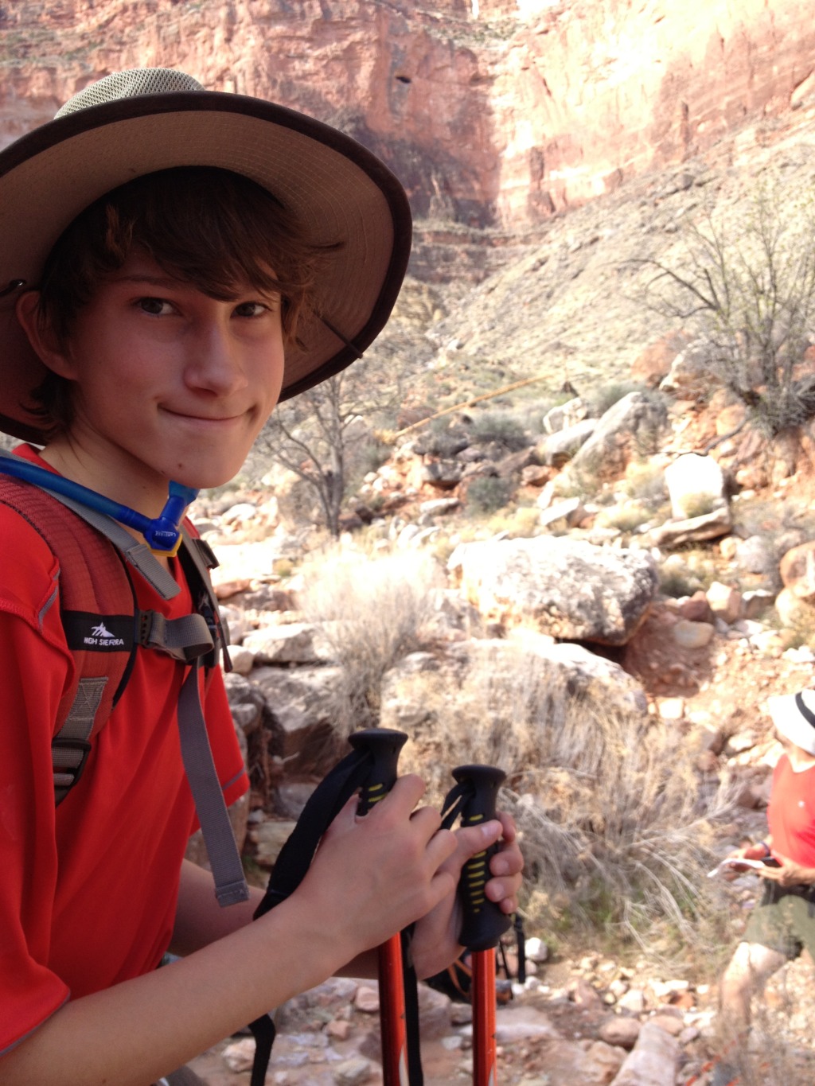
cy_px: 543
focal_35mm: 35
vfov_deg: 52.6
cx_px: 408
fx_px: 1099
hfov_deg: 40.7
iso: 50
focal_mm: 4.28
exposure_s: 1/326
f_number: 2.4
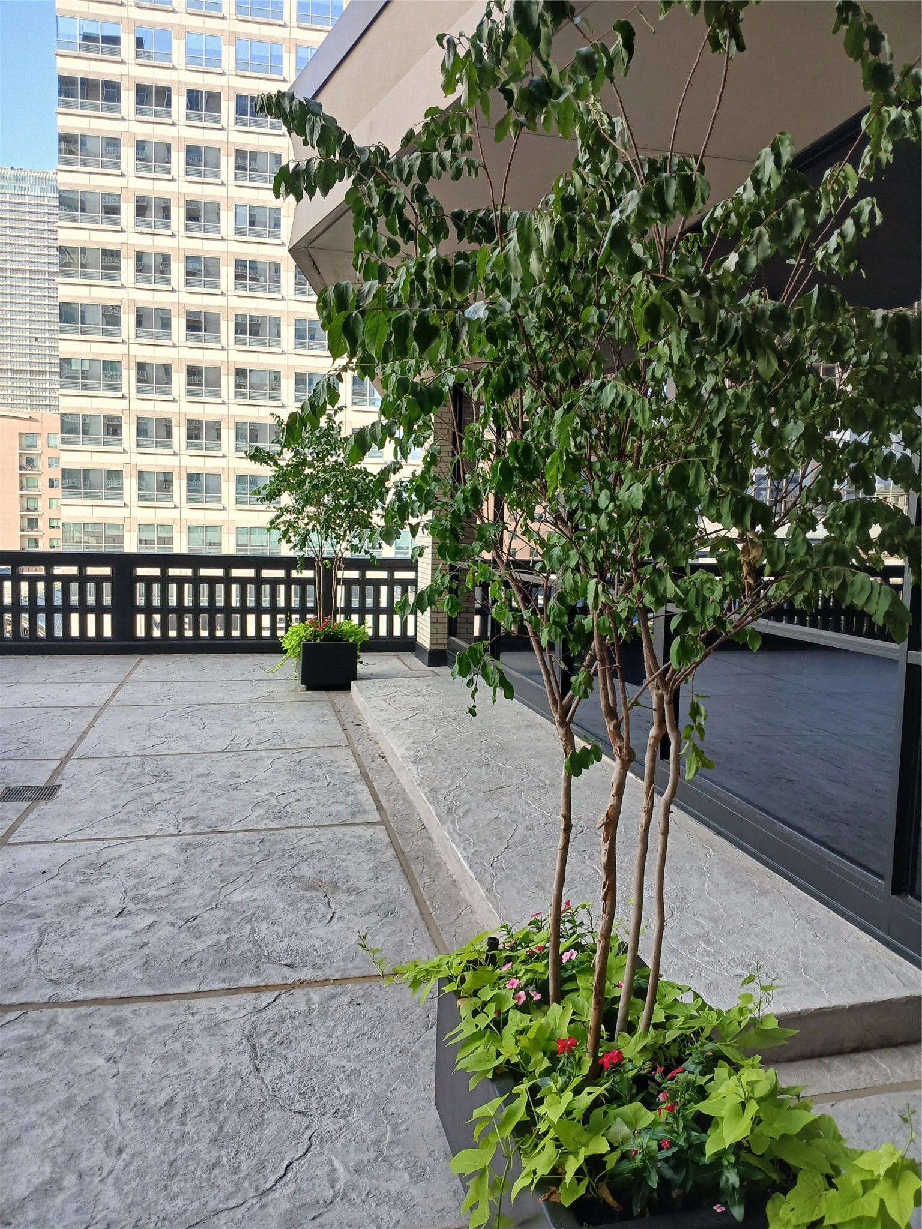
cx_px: 461
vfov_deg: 67.3
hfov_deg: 53.1
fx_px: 923
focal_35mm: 26
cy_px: 614
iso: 20
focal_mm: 3.98
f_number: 1.8
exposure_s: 1/120
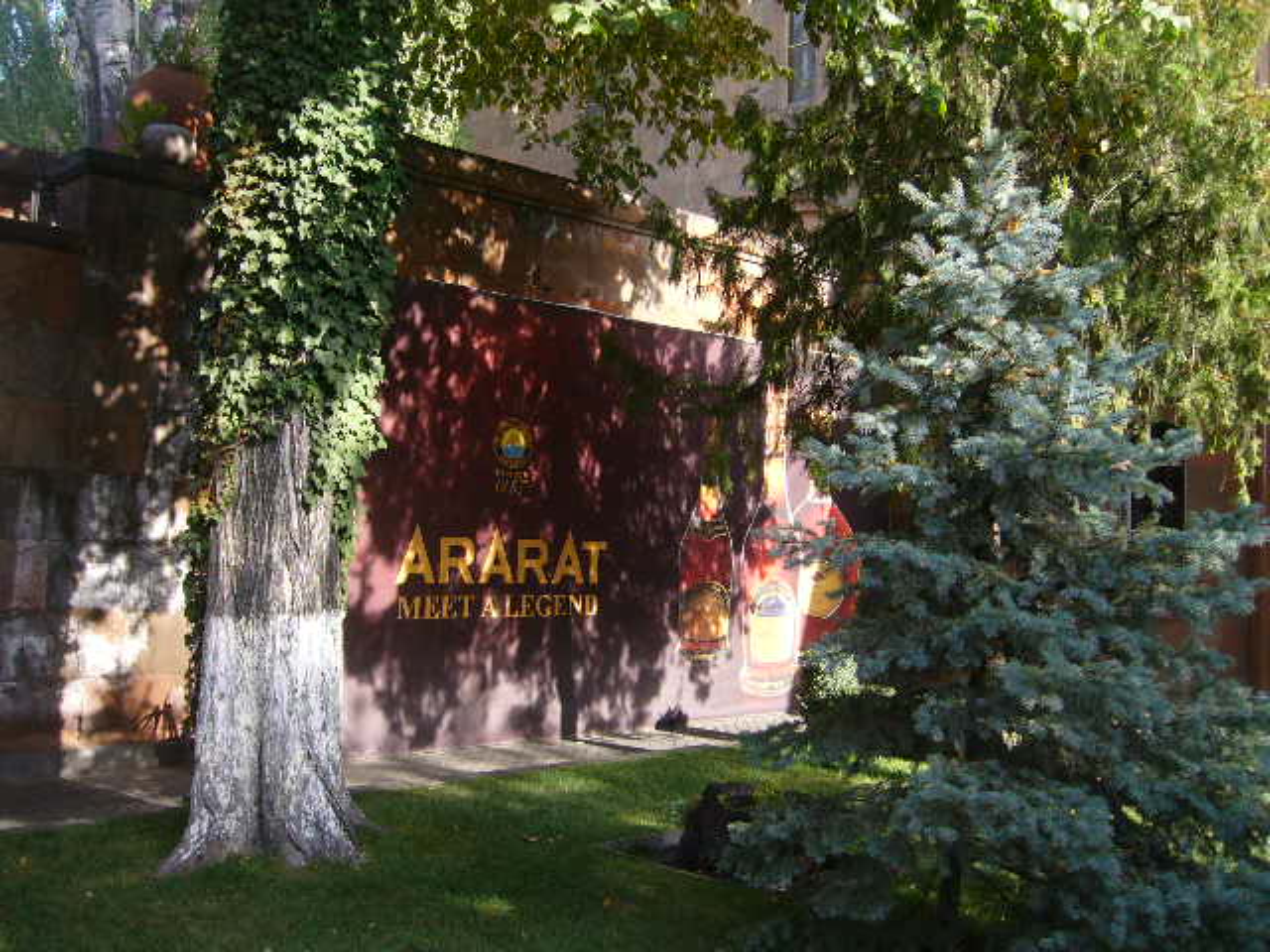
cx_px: 635
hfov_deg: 52.6
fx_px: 1284
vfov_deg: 40.7
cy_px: 476
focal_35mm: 35
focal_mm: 5.8
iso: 80
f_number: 2.8
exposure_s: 1/160
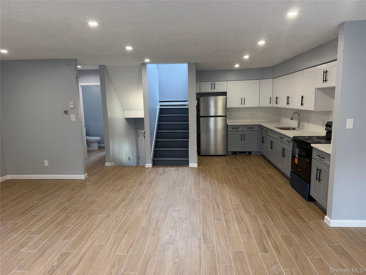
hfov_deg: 71.6
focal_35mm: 24
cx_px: 183
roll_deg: +0.7
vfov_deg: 56.8
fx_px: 254
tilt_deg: -8.0
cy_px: 138
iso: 125
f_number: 1.78
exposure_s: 1/120
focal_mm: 6.76
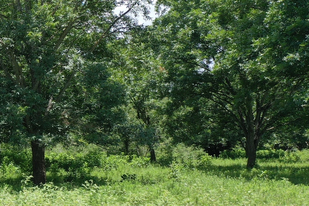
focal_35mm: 73
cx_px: -86
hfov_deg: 24.4
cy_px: 152
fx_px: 627
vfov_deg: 18.6
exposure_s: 1/50
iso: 100
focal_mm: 10.26
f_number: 3.2
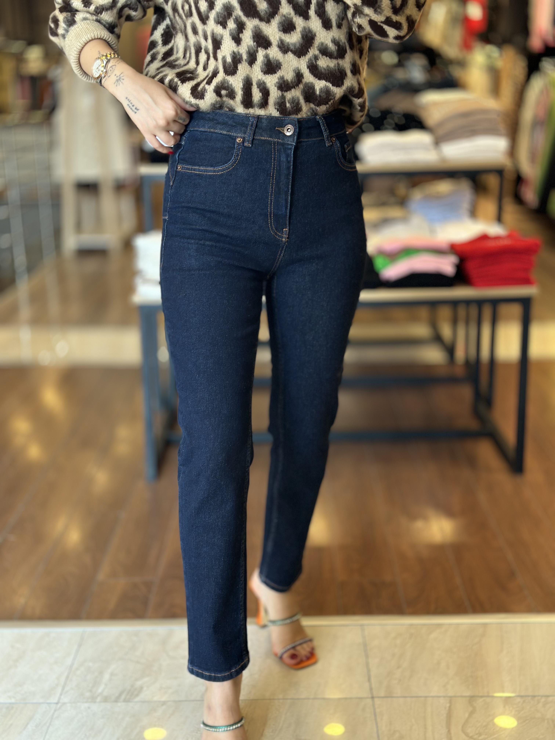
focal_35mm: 48
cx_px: 278
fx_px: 1026
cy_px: 370
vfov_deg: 39.7
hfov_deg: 30.3
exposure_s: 1/64
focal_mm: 6.86
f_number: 1.78
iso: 125
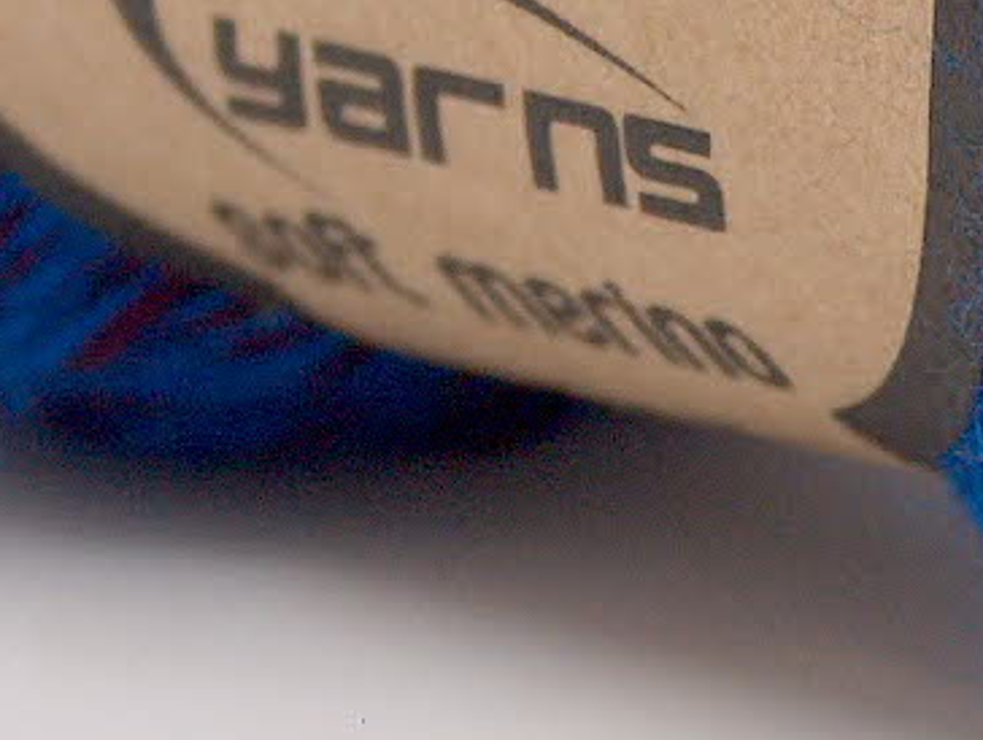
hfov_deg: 6.6
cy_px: -370
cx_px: 1056
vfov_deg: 4.9
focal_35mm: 299
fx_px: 8502
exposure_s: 1/3.78
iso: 100
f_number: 2.9
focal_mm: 17.25
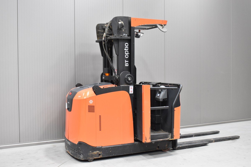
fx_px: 303
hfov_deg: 45.0
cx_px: 126
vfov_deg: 30.8
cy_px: 84
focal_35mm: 44
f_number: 5
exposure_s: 1/25
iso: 1600
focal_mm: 29
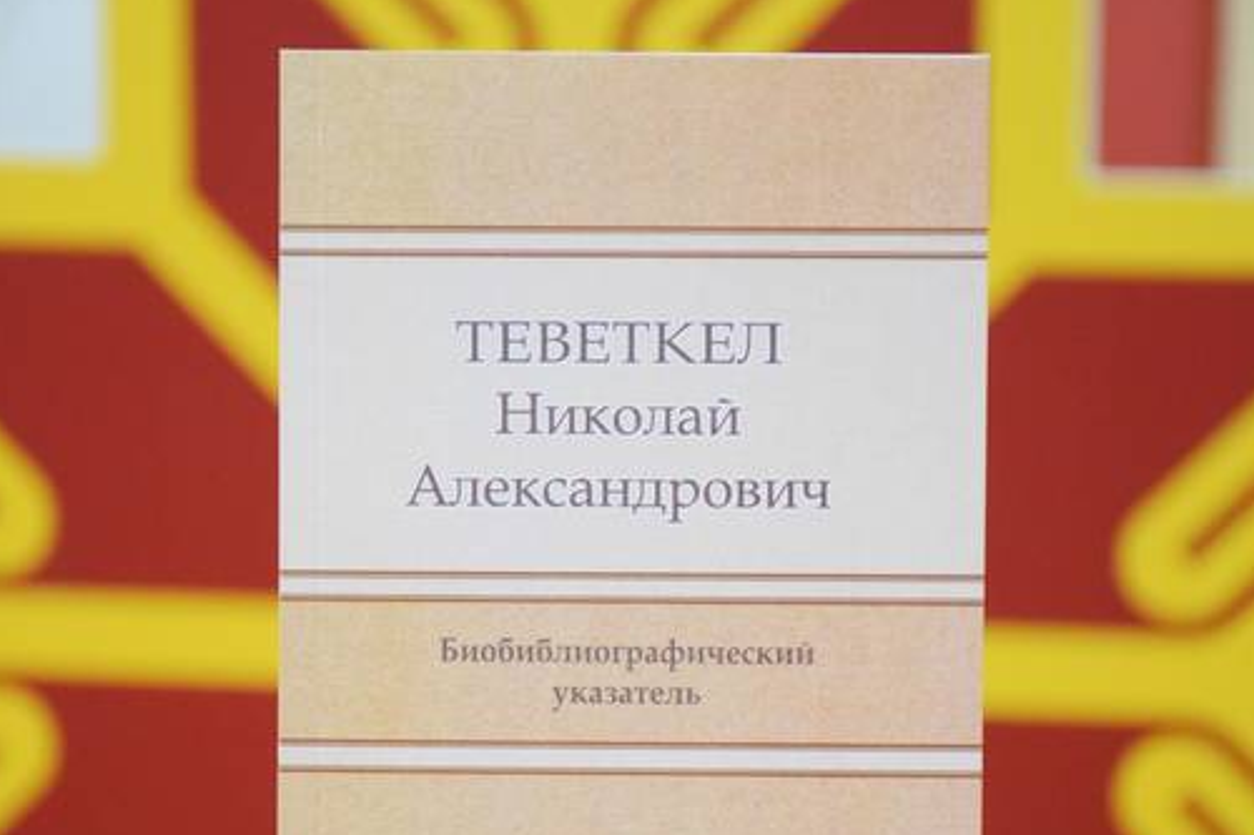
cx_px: 589
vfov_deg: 7.1
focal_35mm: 192
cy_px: 519
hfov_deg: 10.7
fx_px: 6685
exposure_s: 1/60
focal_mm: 100
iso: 3200
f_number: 5.6
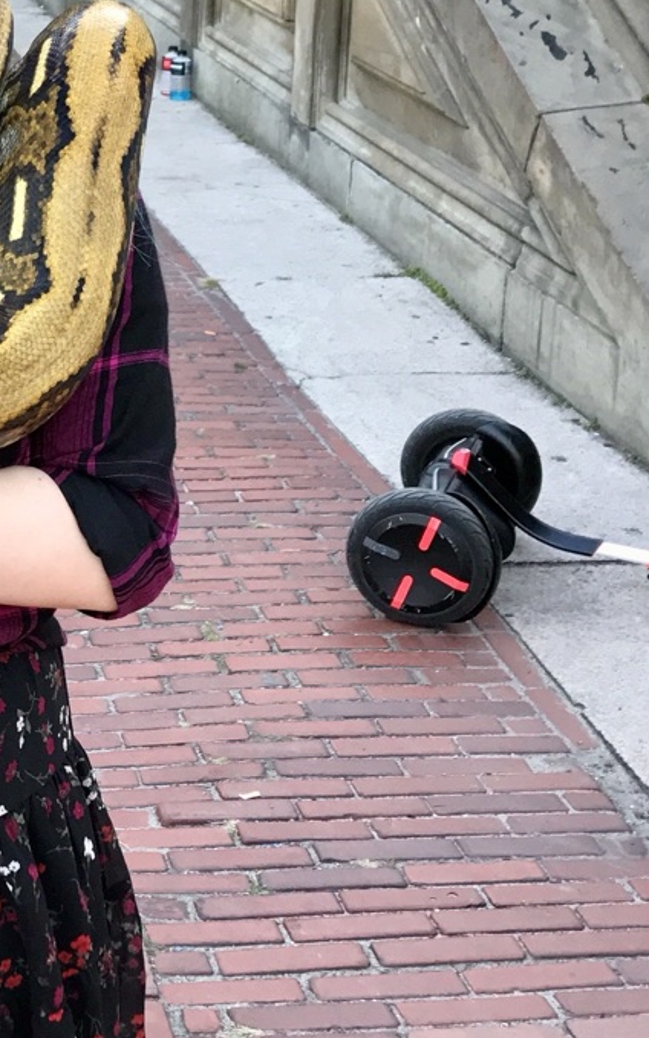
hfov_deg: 17.5
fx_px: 1980
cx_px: -182
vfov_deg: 29.2
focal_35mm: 70
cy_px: 366
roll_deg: +0.5
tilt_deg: -17.7
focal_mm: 3.99
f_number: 1.8
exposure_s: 1/120
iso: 40
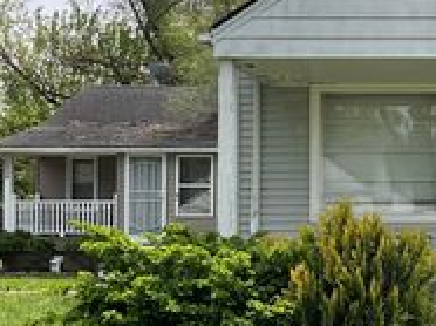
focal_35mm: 78
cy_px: 203
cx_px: 537
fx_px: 981
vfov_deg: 18.8
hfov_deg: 22.8
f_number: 1.8
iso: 16
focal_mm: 3
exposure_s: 1/1250
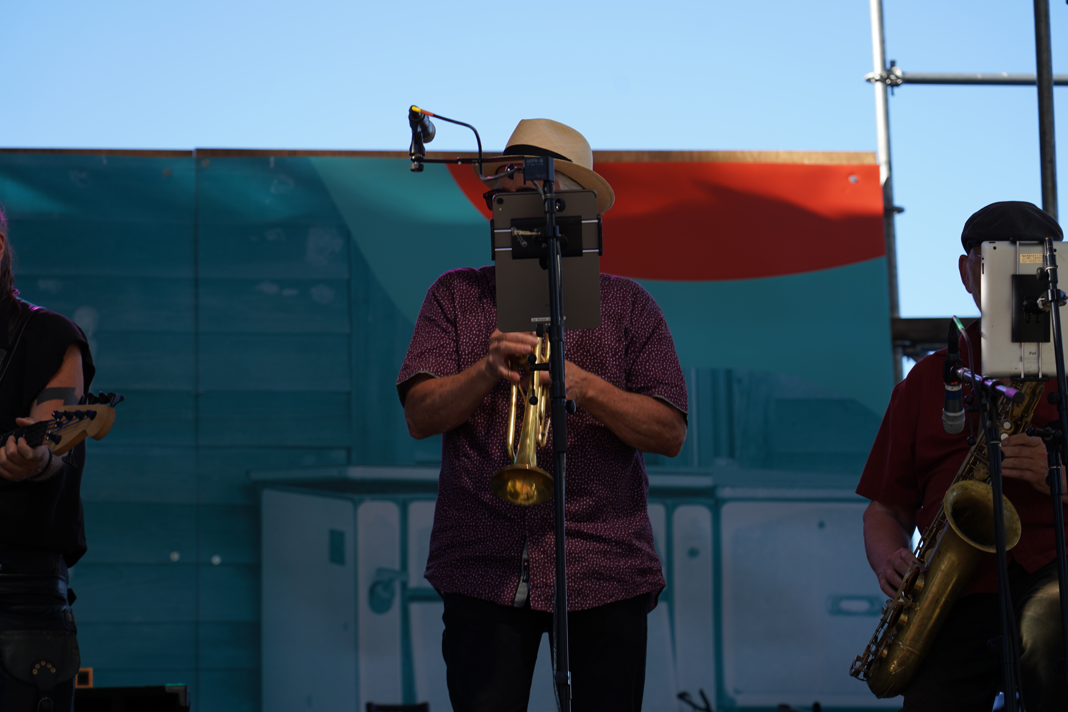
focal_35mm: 105
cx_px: 534
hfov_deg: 19.5
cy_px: 356
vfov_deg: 13.0
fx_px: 3115
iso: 100
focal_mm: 105
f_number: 5
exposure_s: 1/200
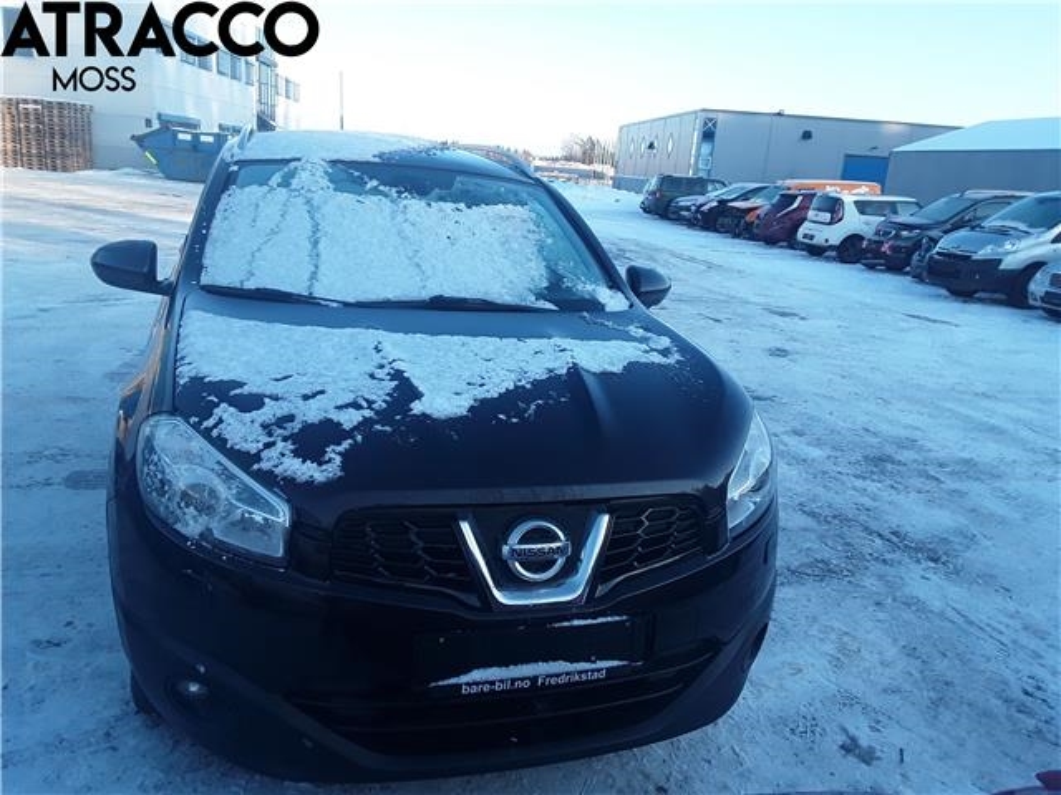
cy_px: 398
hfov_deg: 63.4
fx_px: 858
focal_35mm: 28
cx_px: 530
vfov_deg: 49.7
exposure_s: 1/318
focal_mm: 2.91
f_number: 1.9
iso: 40
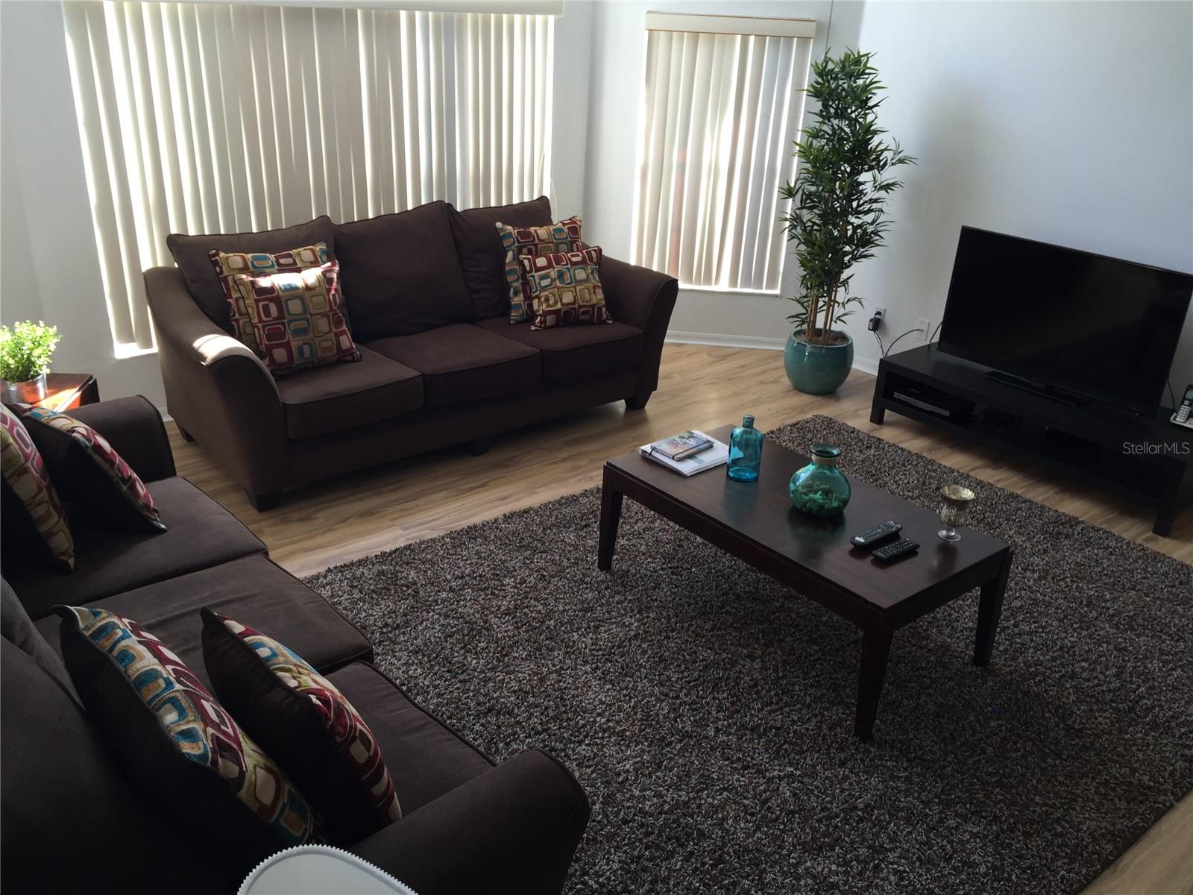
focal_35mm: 29
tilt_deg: -22.8
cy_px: 448
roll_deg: -3.0
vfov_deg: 48.2
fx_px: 999
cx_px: 596
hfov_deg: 61.7
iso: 32
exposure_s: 1/40
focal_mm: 4.15
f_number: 2.2
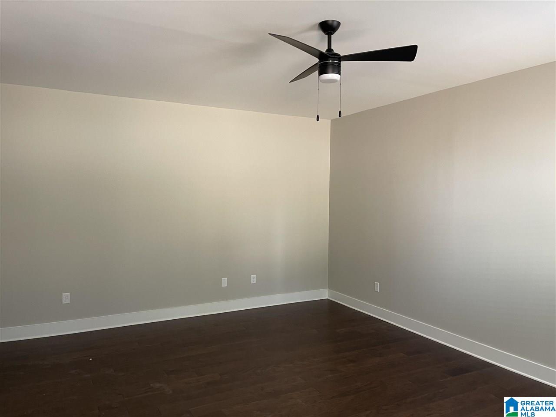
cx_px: 278
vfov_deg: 53.1
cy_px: 208
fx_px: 418
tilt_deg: -2.8
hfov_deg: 67.3
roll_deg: -0.8
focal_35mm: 26
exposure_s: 1/62
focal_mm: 5.1
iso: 125
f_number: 1.6
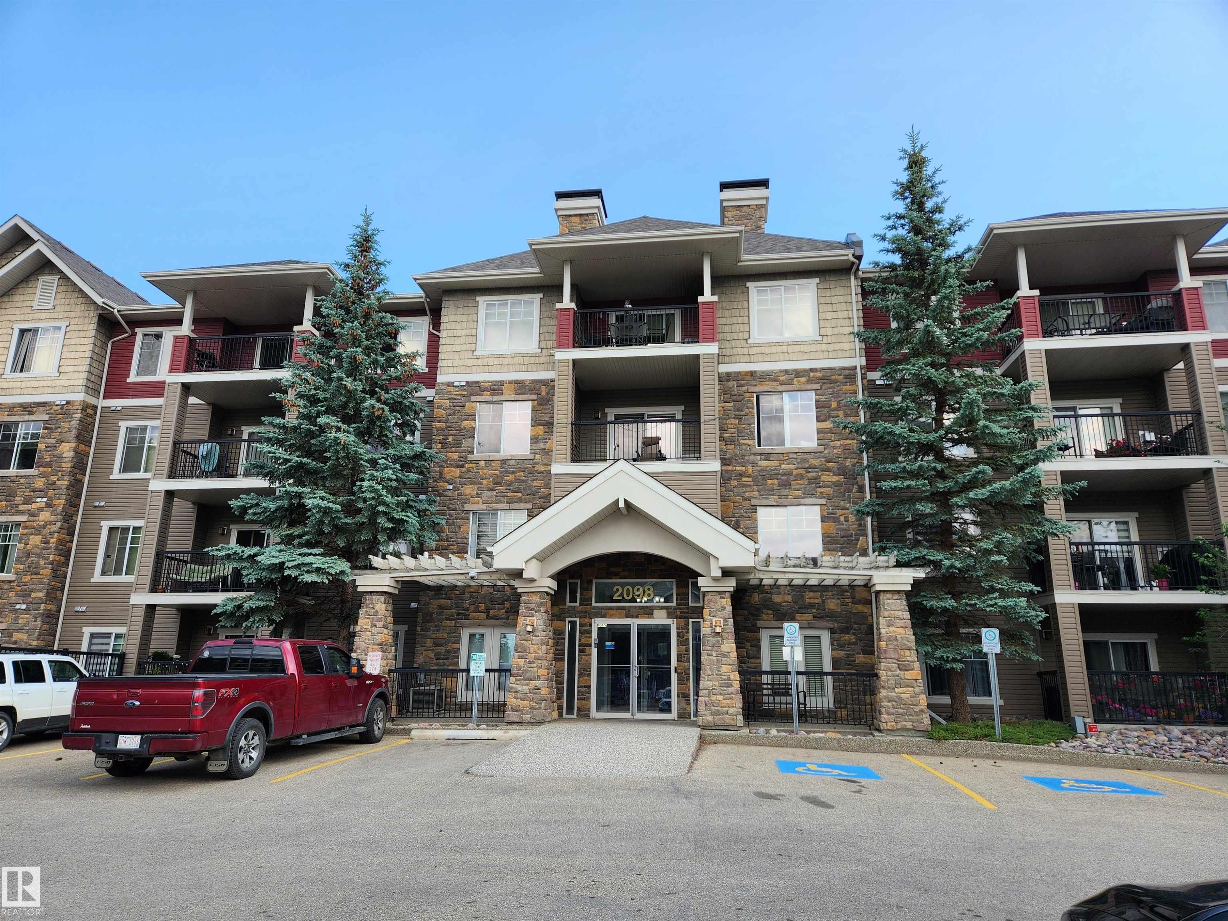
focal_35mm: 23
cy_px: 460
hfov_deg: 73.9
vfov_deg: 58.9
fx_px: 816
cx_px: 614
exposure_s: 1/559
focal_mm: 5.4
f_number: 1.8
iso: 20
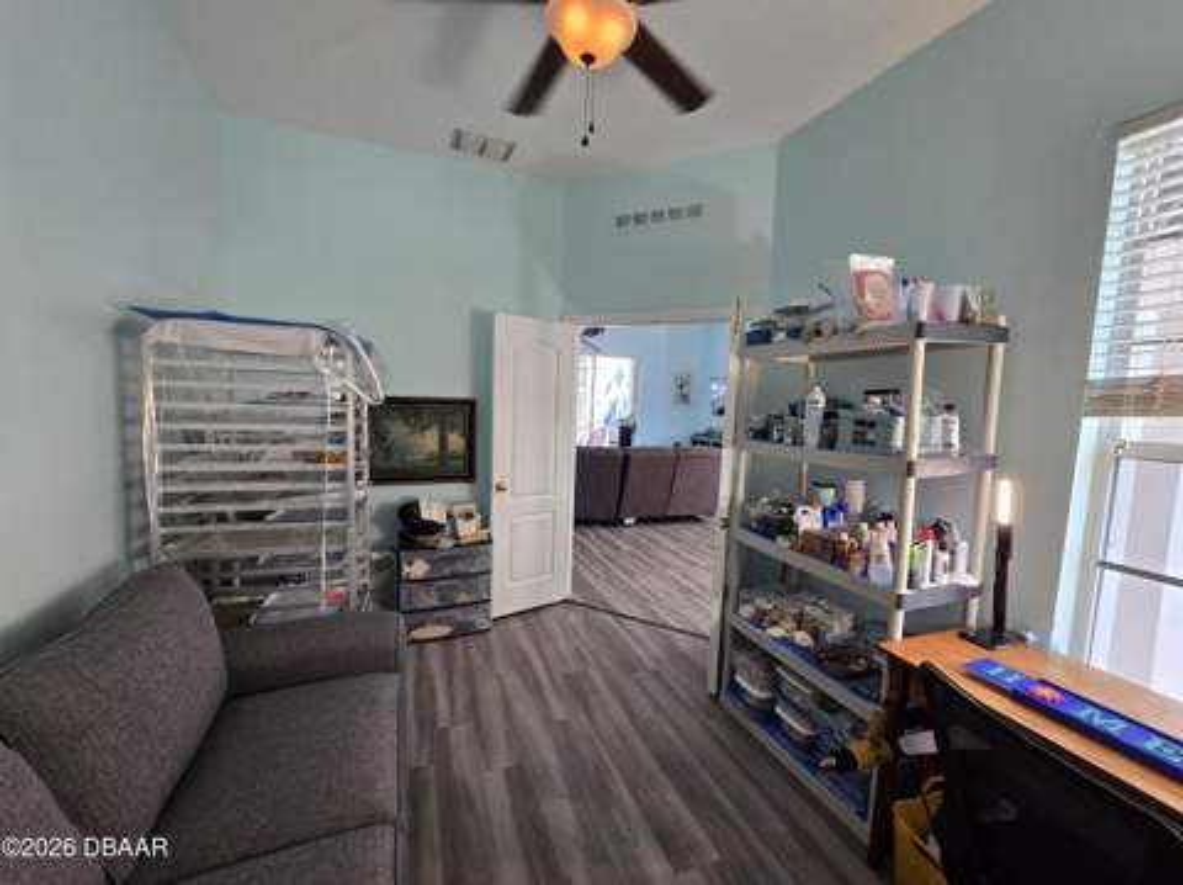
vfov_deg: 89.8
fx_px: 444
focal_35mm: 13
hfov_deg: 106.2
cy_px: 442
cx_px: 592
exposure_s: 1/60
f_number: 2.2
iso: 160
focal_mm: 2.2
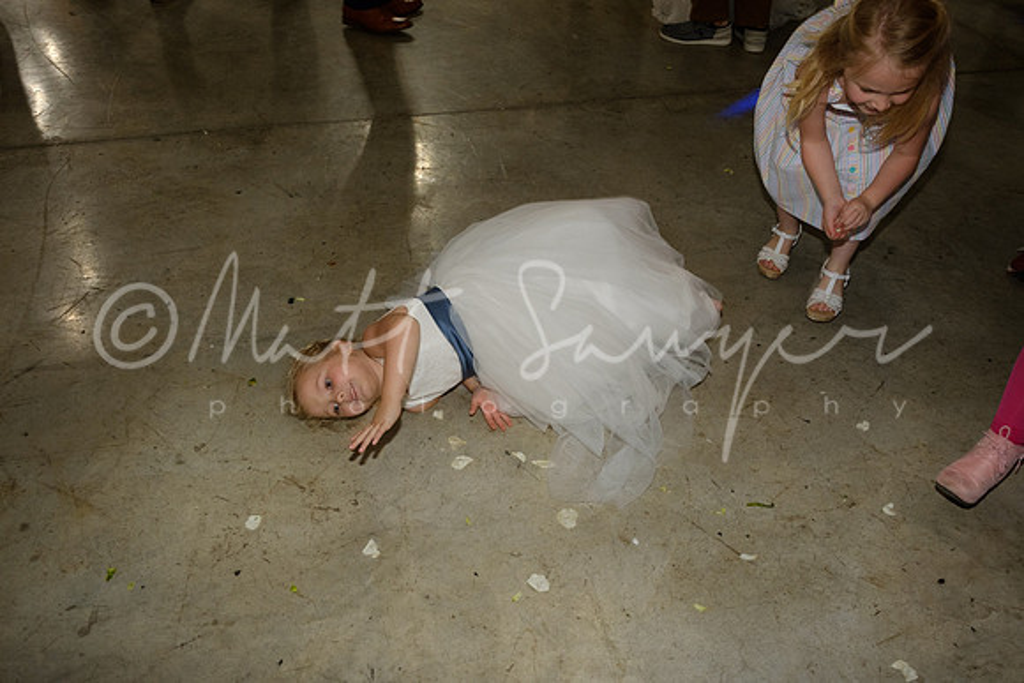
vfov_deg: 45.0
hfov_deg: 63.6
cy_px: 342
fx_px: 825
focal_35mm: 29
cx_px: 512
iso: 1600
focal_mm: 19.1
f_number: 4
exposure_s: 1/40
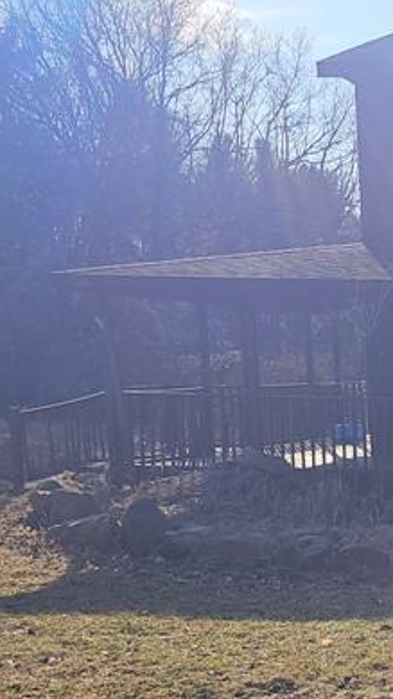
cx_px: 739
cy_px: 528
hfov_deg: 15.4
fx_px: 1222
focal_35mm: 66
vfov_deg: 31.3
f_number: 1.7
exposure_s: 1/932
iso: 10
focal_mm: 6.3
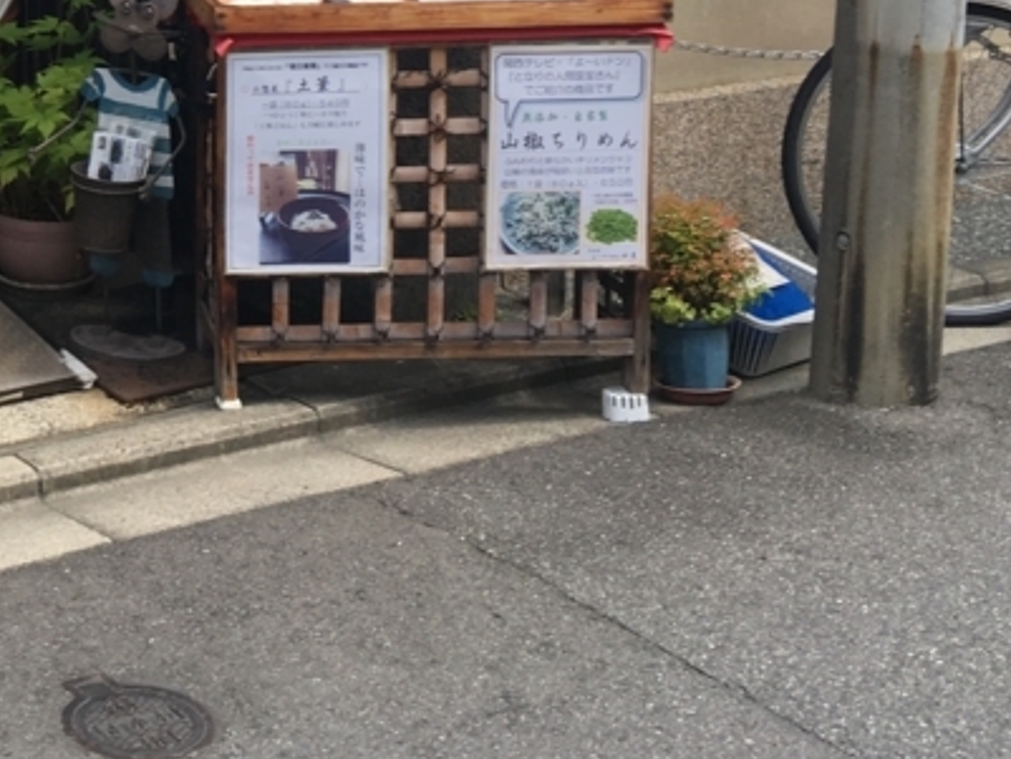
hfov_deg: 24.3
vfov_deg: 18.7
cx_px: -149
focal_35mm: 74
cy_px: -171
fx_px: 2162
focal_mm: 4.15
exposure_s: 1/458
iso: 25
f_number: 2.2
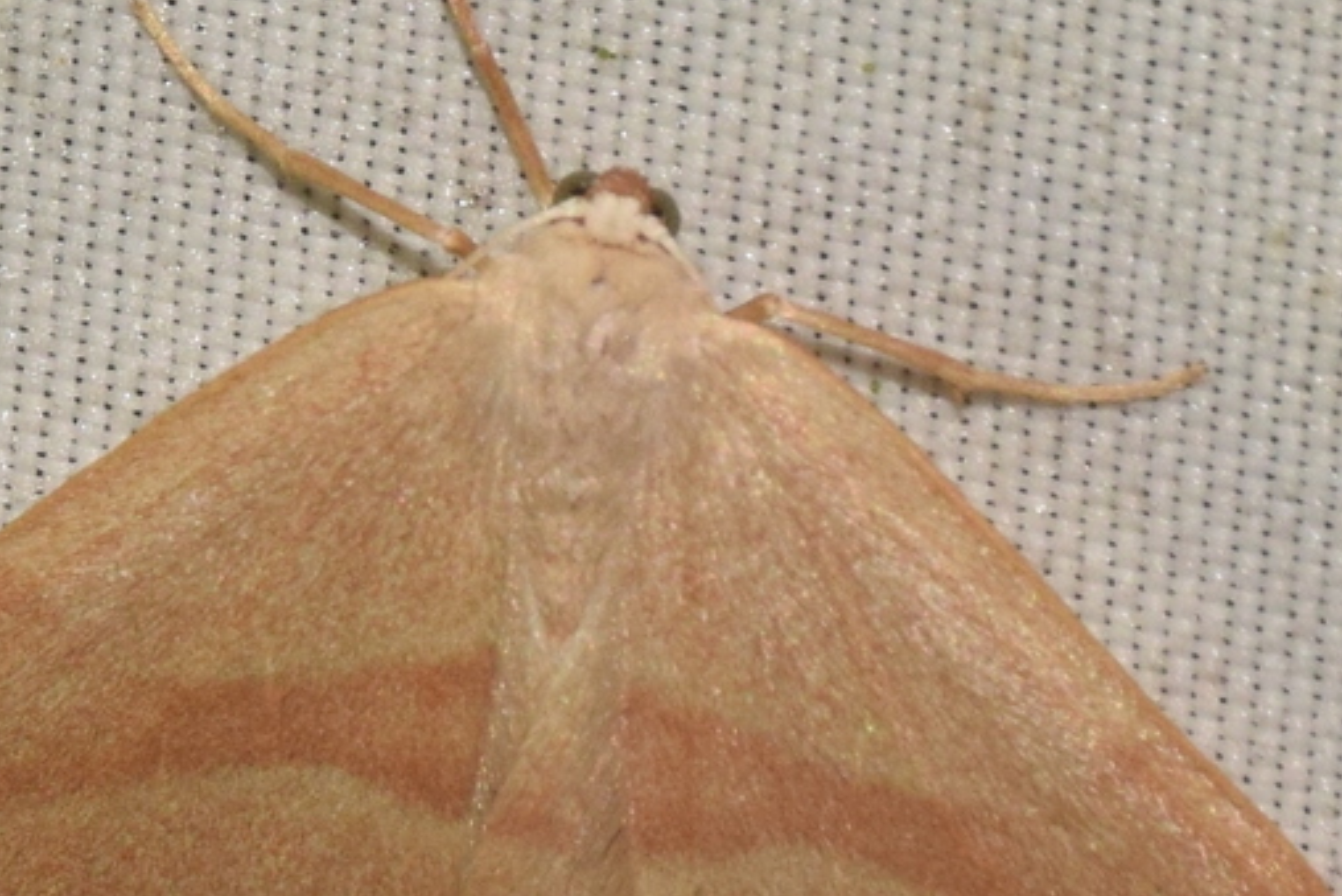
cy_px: 727
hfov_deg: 5.2
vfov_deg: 3.5
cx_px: 497
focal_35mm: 397
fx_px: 14803
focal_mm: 140
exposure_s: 1/160
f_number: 14
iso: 500
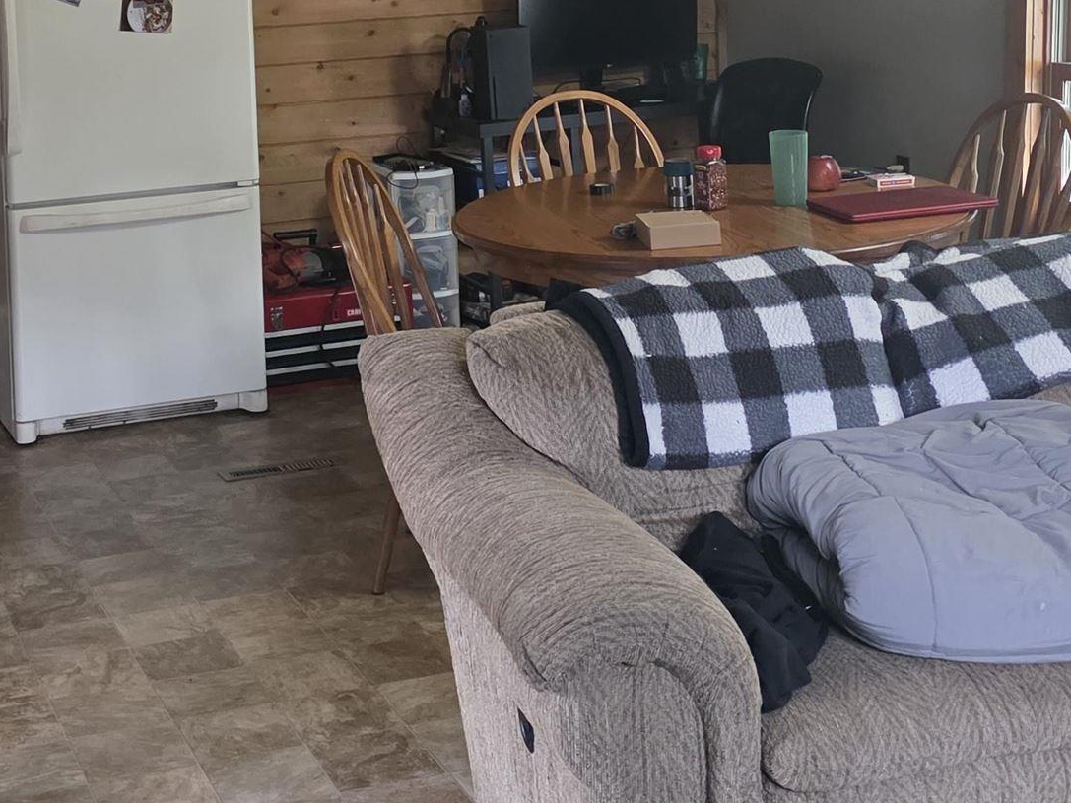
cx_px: 295
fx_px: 2011
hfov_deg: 29.4
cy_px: -25
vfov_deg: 21.7
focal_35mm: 65
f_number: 1.7
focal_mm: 6.3
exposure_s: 1/120
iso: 1000
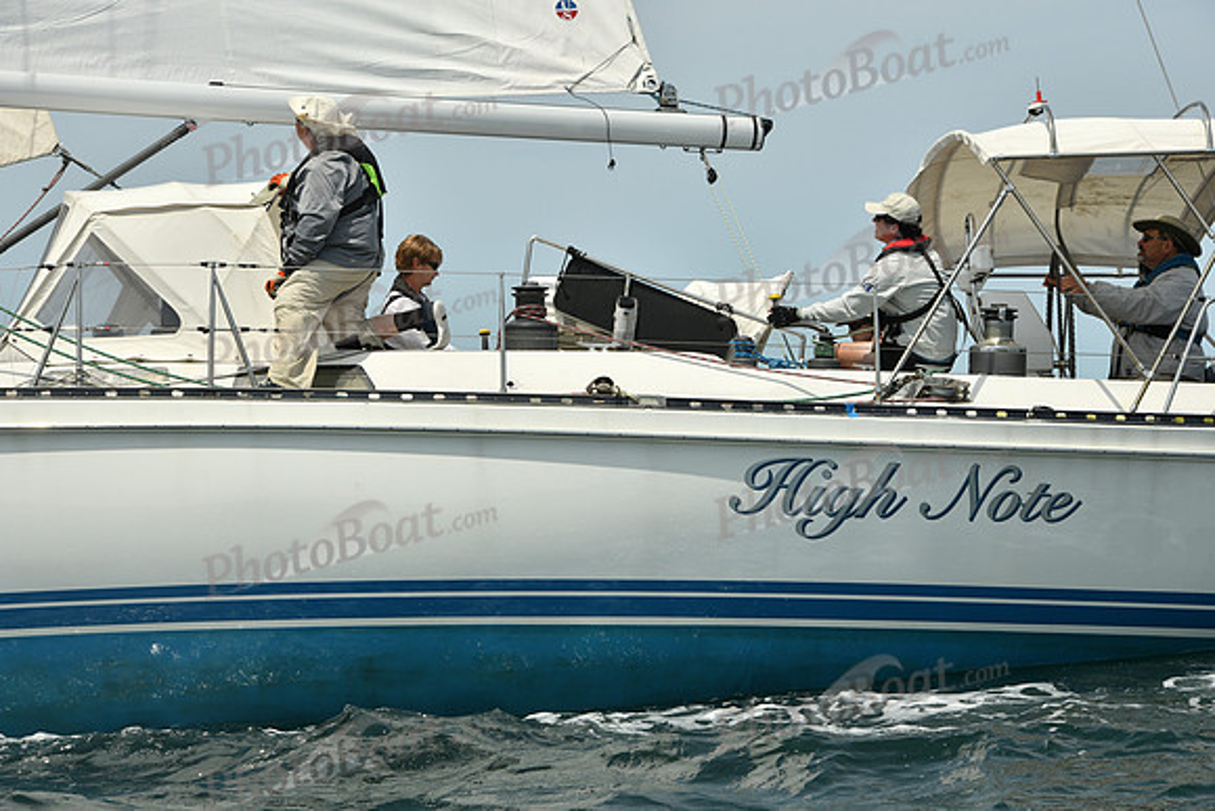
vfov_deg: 12.2
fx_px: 3781
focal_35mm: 112
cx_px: 608
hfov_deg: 18.3
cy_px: 406
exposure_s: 1/1250
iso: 320
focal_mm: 112
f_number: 10
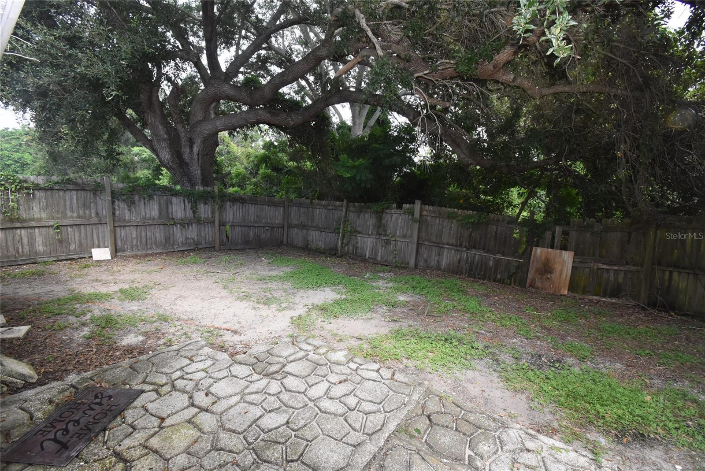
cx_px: 352
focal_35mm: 15
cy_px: 236
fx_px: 294
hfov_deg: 100.4
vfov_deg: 77.4
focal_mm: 10
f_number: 11
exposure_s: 1/200
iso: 1600
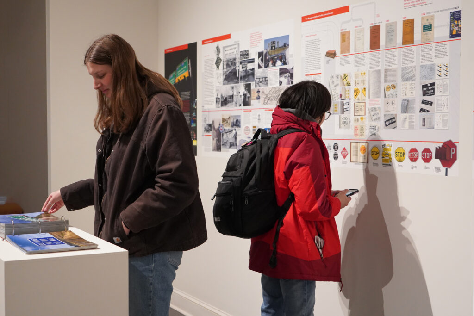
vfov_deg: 30.5
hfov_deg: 44.5
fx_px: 579
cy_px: 158
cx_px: 237
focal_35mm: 44
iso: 4000
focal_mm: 44
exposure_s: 1/160
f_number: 4
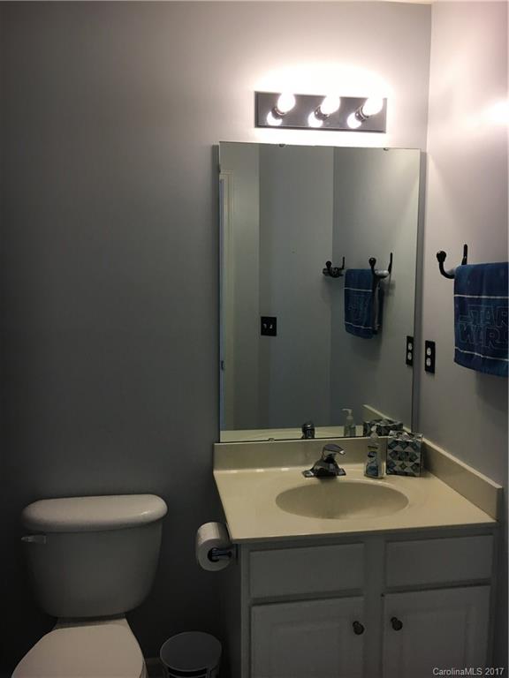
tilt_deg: -5.5
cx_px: 254
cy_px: 339
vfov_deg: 61.7
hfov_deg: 48.2
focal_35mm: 29
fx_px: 569
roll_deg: -0.8
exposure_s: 1/30
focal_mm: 4.15
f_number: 2.2
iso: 25
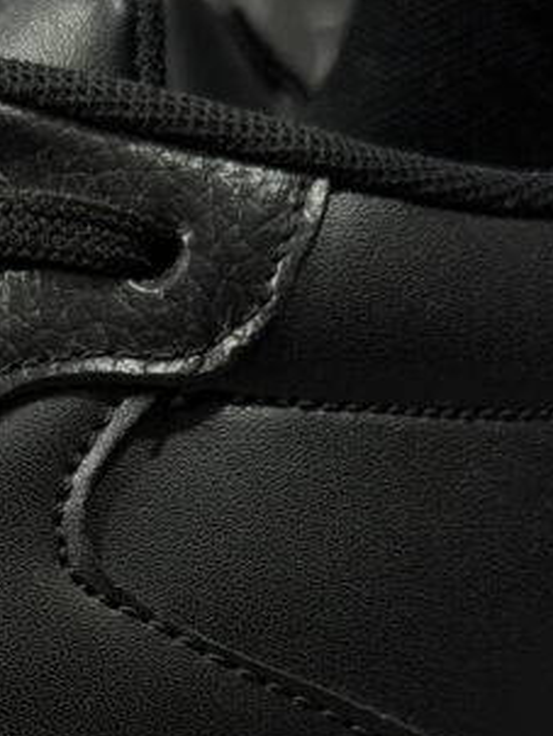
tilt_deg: -16.5
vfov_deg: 15.3
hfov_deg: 11.5
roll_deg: +17.6
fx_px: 2701
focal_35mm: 127
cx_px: -54
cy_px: 712
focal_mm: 6.76
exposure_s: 1/40
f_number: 1.78
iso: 500
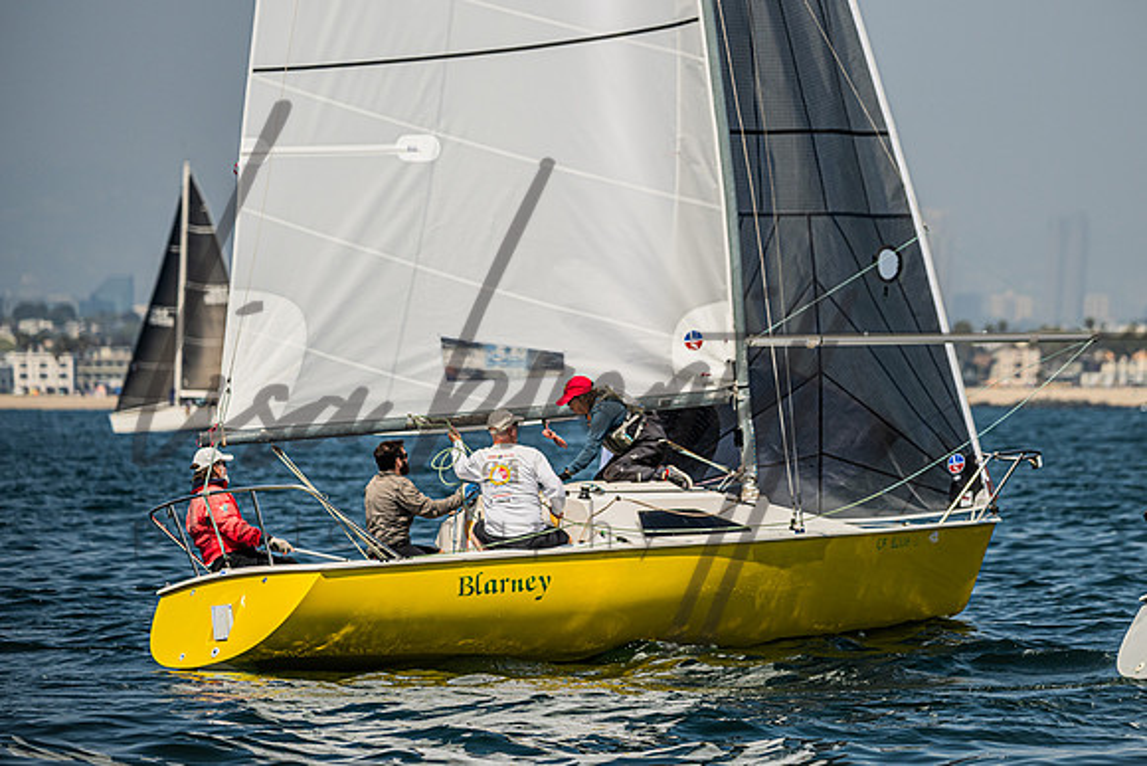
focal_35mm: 283
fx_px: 9027
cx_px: 693
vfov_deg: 4.9
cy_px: 341
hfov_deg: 7.3
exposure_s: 1/4000
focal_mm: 210
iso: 250
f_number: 5
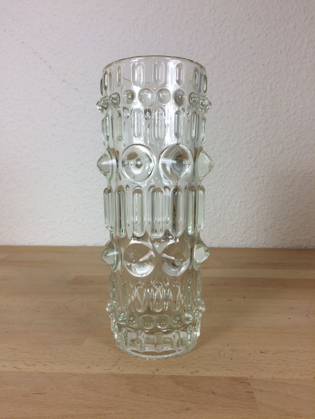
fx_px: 352
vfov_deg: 61.7
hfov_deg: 48.2
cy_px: 210
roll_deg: +1.1
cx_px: 158
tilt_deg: -7.0
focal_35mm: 29
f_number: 2.2
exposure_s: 1/50
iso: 40
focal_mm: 4.15
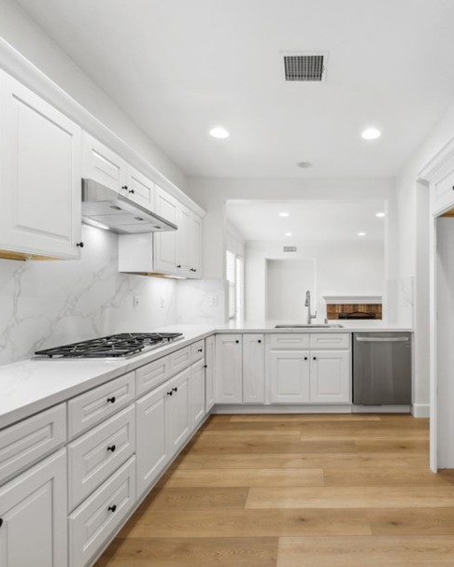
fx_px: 319
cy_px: 291
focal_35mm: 19
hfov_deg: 68.7
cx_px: 305
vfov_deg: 83.2
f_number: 8
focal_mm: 12
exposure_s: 1/25
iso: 400
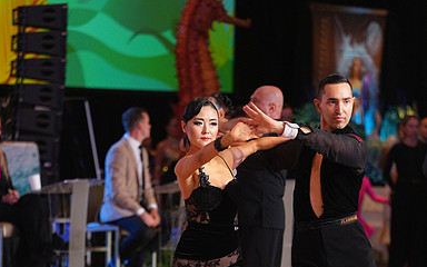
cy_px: 322
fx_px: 3584
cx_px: 213
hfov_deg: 6.8
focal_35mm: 308
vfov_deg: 4.3
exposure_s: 1/400
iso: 2500
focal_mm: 200
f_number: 4
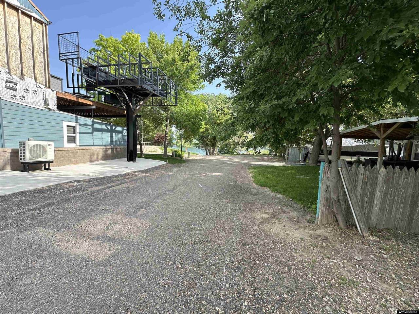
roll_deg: -2.0
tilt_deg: -4.2
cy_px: 157
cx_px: 210
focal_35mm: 14
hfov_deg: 102.1
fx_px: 169
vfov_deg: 85.7
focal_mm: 2.22
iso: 40
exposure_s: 1/404
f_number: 2.2
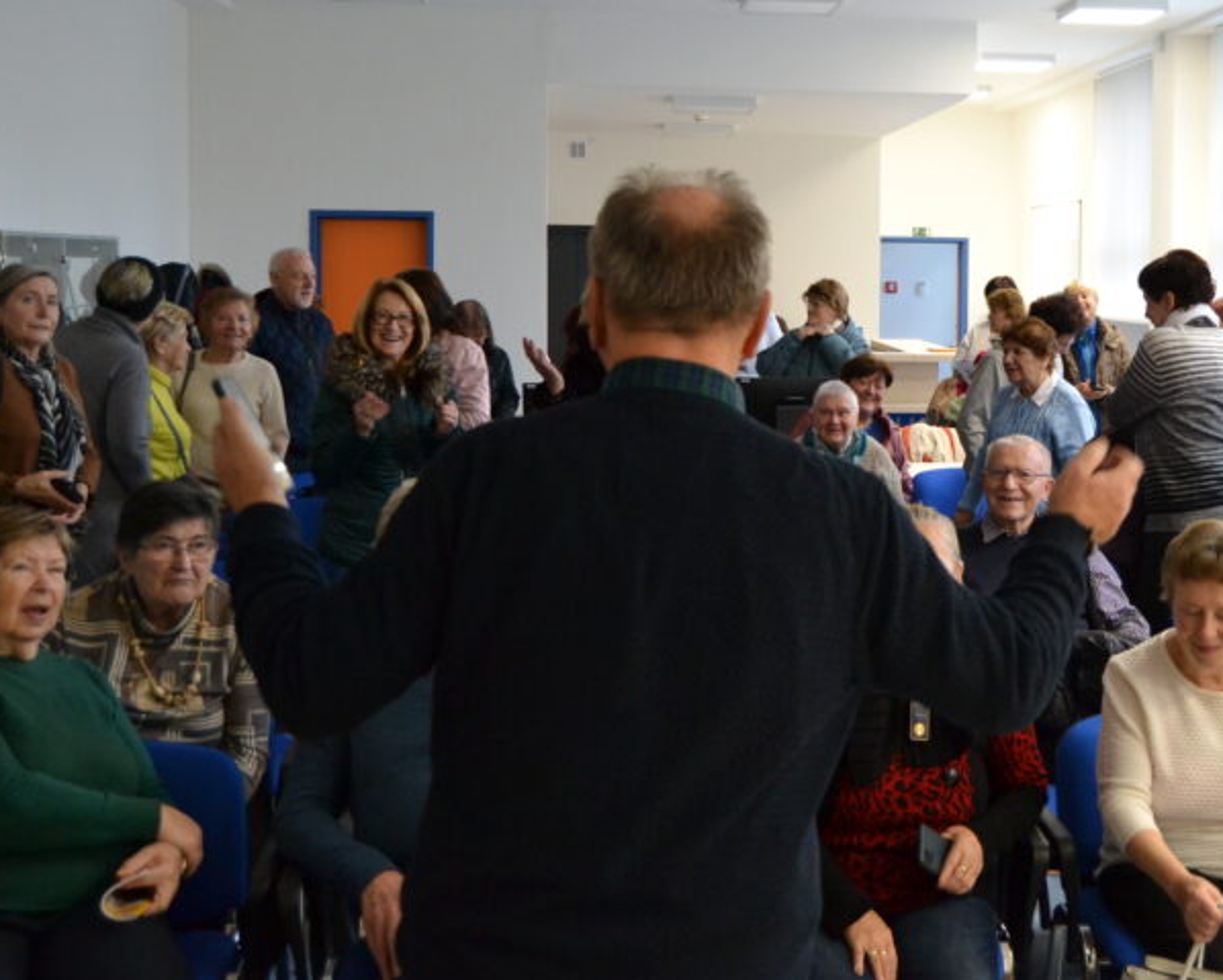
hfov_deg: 34.9
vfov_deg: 28.5
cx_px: 857
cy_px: 349
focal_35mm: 53
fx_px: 1919
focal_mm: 22
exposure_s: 1/60
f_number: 3.5
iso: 1250
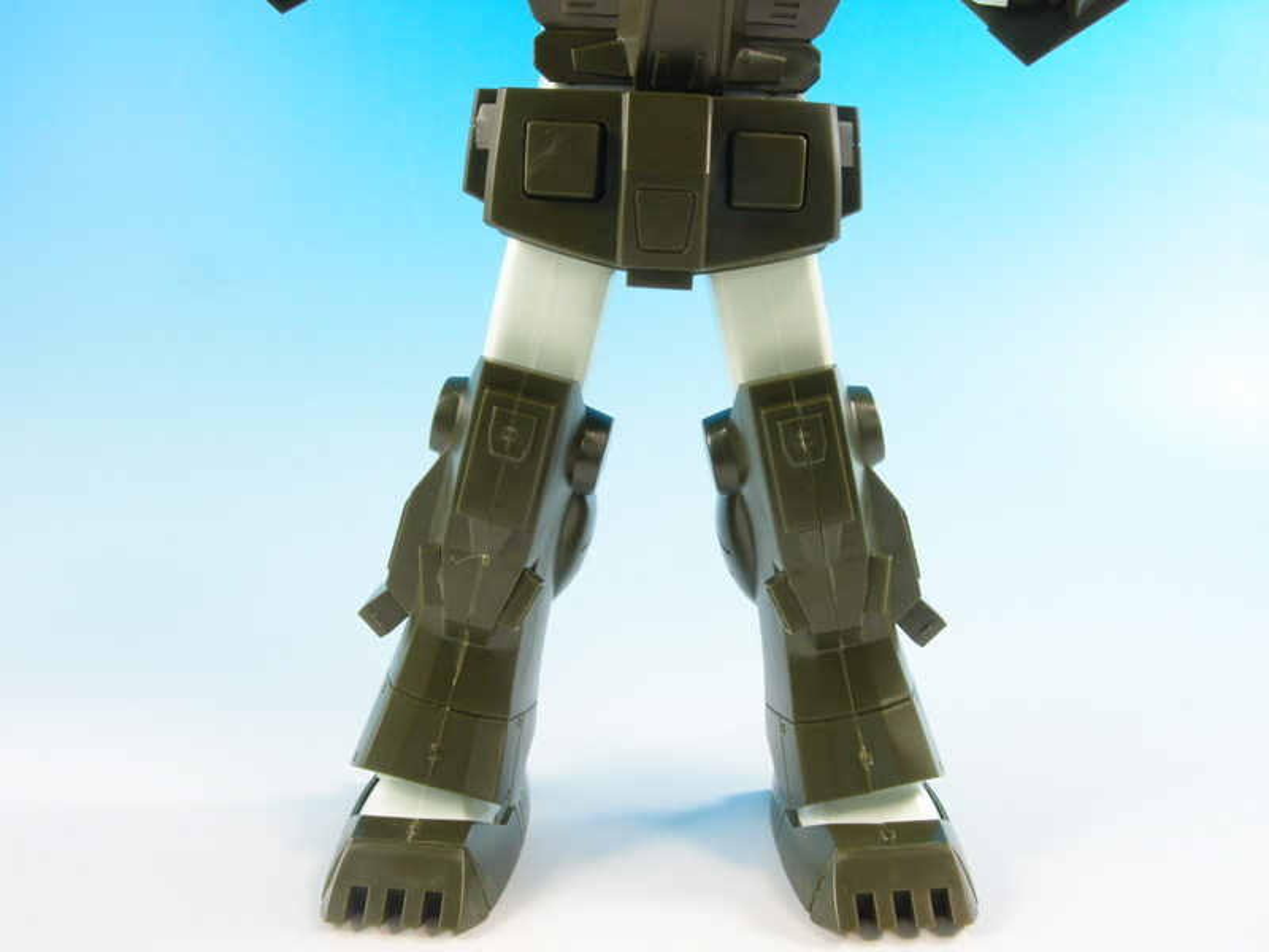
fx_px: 1100
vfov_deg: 46.8
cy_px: 476
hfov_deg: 60.0
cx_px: 634
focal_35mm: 30
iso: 100
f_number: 8
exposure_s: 1/2
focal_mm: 6.48
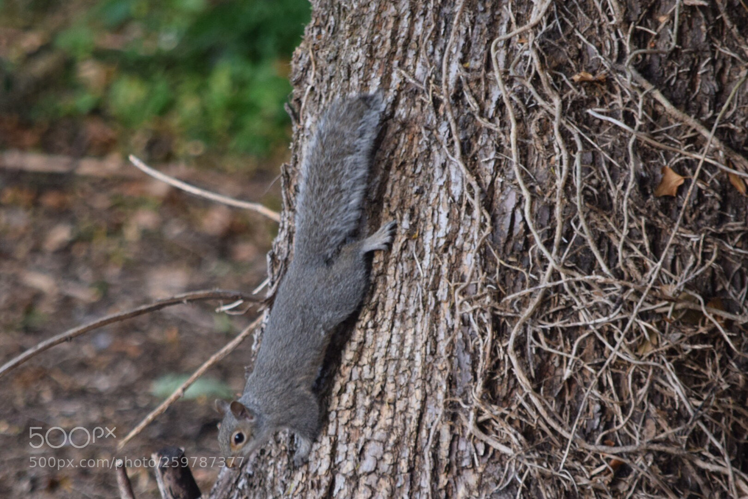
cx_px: 374
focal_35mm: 450
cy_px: 250
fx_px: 9350
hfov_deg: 4.6
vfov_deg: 3.1
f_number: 5.6
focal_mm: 300
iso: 800
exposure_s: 1/160
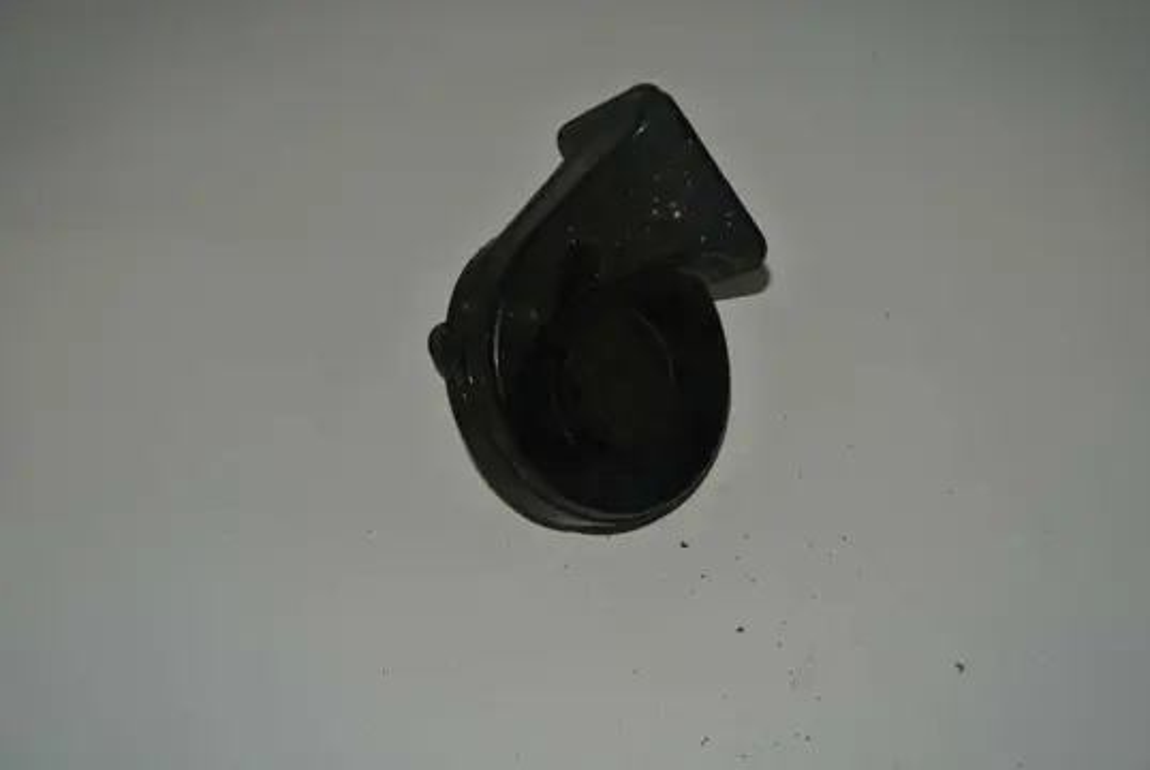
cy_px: 385
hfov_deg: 48.4
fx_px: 1279
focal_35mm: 40
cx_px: 575
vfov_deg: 33.5
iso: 200
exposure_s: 1/60
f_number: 4.2
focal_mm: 15.1
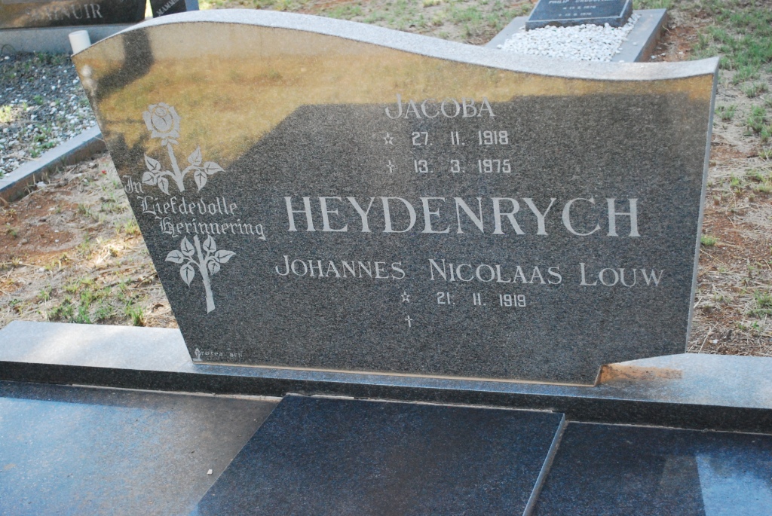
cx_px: 386
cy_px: 258
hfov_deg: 36.8
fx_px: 1159
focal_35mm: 54
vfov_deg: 25.1
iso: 1600
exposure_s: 1/800
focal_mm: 36
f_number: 5.3
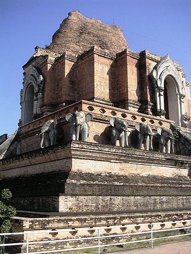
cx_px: 103
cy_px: 139
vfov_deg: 45.7
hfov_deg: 35.1
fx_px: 301
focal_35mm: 41
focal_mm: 5.7
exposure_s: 1/180
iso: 50
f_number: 6.7
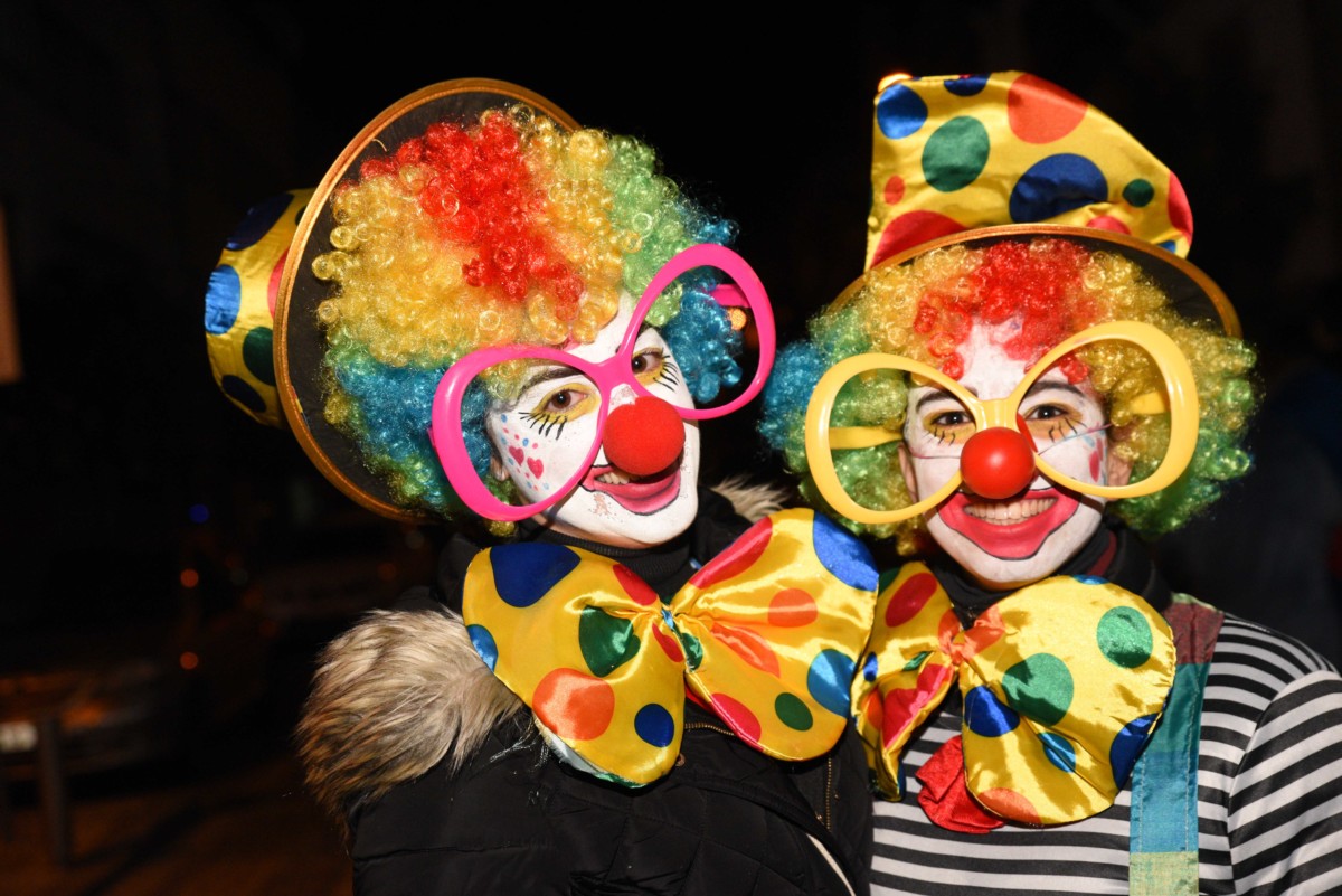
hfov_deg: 36.2
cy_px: 448
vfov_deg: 24.6
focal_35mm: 55
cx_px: 671
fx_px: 2051
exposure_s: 1/200
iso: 3200
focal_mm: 55
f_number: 4.5
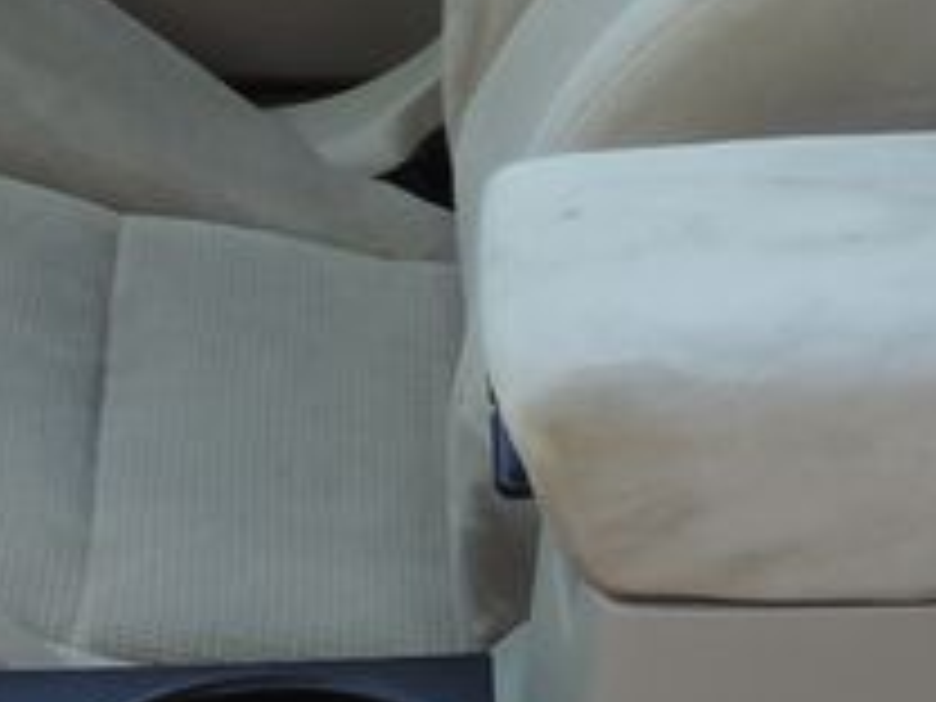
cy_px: 981
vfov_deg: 9.8
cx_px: 1341
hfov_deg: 12.7
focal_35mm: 148
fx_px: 4002
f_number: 3
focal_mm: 4.3
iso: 80
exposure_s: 1/80
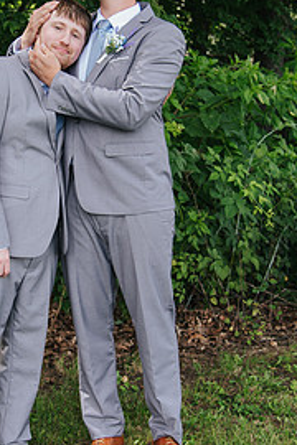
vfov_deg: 23.9
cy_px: 175
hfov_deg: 15.9
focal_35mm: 85
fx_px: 1052
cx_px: 42
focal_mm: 34
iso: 220
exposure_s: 1/200
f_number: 4
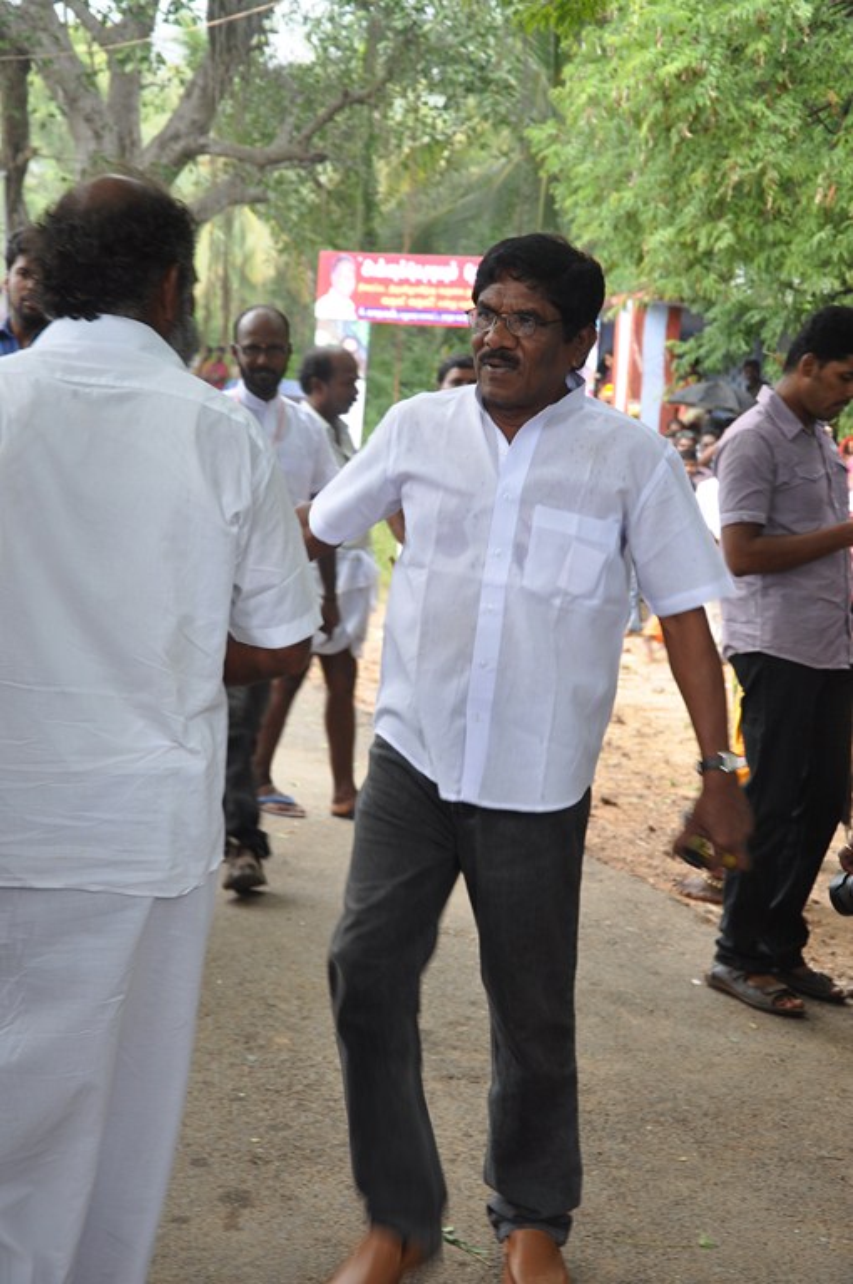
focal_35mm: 60
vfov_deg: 33.4
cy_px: 642
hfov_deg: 22.6
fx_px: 2138
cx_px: 426
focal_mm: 40
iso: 200
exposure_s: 1/40
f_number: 6.3
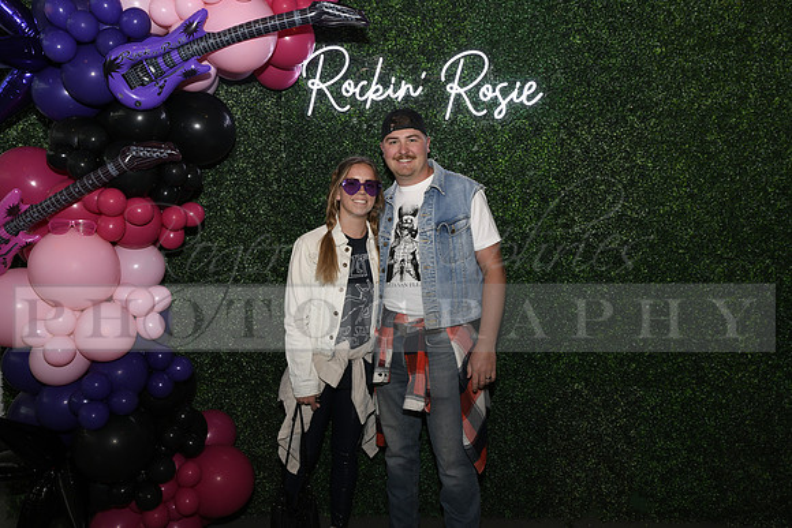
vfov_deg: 45.0
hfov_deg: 63.6
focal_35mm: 29
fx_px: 638
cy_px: 264
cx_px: 396
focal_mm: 29
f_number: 6.3
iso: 500
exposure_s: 1/60
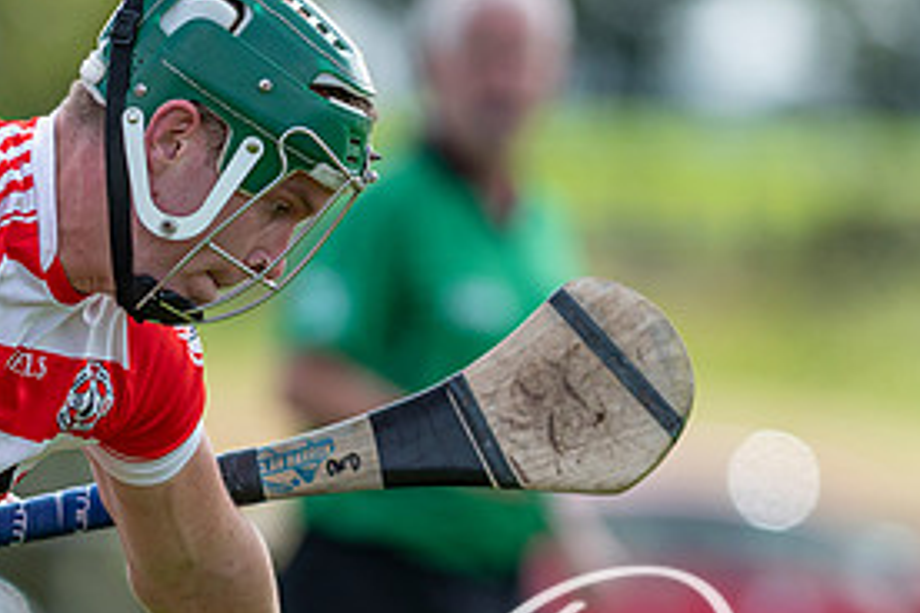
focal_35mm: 983
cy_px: 628
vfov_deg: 1.4
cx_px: 53
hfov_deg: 2.1
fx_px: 25119
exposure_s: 1/1600
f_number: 2.8
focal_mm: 300
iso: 140
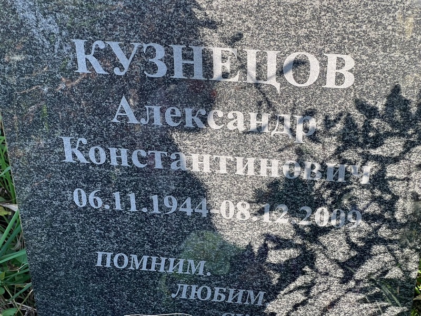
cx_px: 210
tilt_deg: -36.6
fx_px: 936
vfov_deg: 19.1
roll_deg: +2.6
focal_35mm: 77
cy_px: 158
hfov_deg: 25.3
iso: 32
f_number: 2.8
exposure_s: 1/99
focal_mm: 9
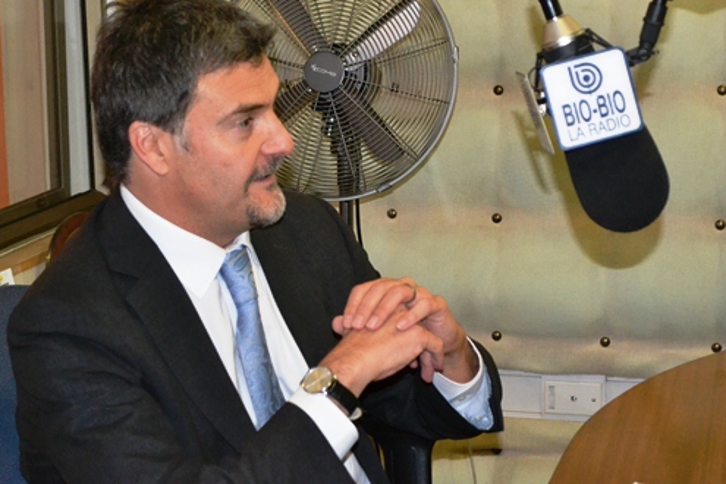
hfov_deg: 25.4
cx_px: 368
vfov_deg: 17.1
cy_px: 199
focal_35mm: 80
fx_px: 1613
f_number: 5.3
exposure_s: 1/60
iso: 3200
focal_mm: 44
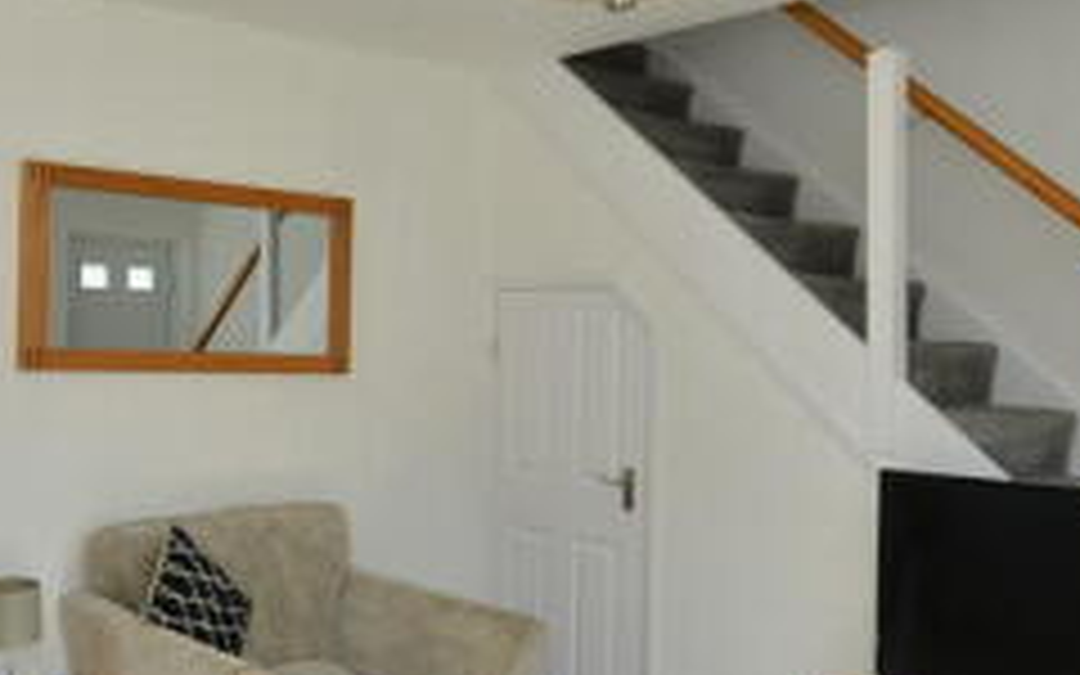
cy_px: 358
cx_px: 245
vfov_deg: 32.8
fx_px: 1148
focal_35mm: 39
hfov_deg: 48.1
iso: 640
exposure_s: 1/200
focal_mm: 14
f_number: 9
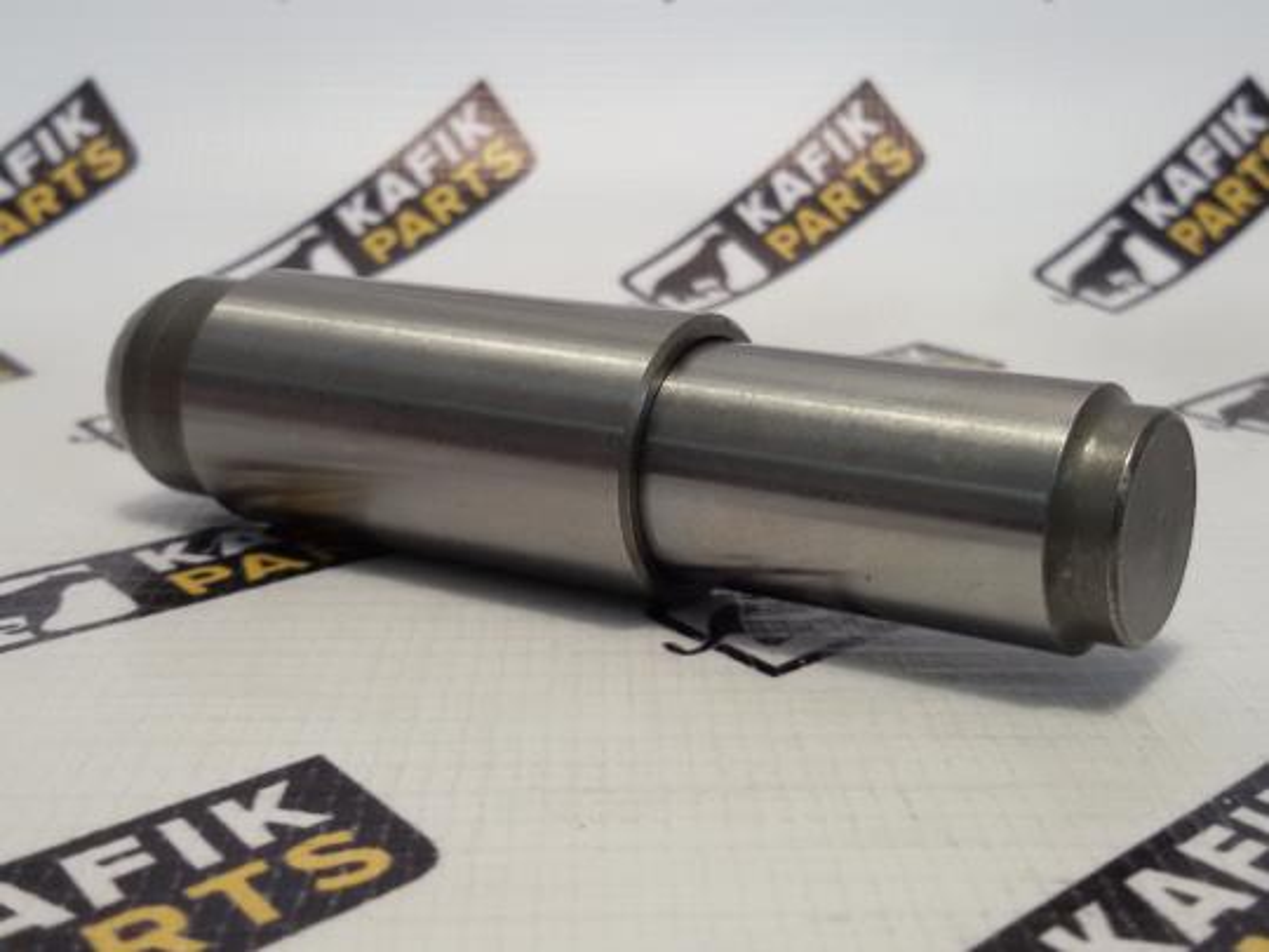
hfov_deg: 58.4
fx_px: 1136
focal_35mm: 31
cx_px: 634
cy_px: 476
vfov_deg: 45.4
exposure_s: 1/33
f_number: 2.4
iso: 50
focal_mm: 2.93
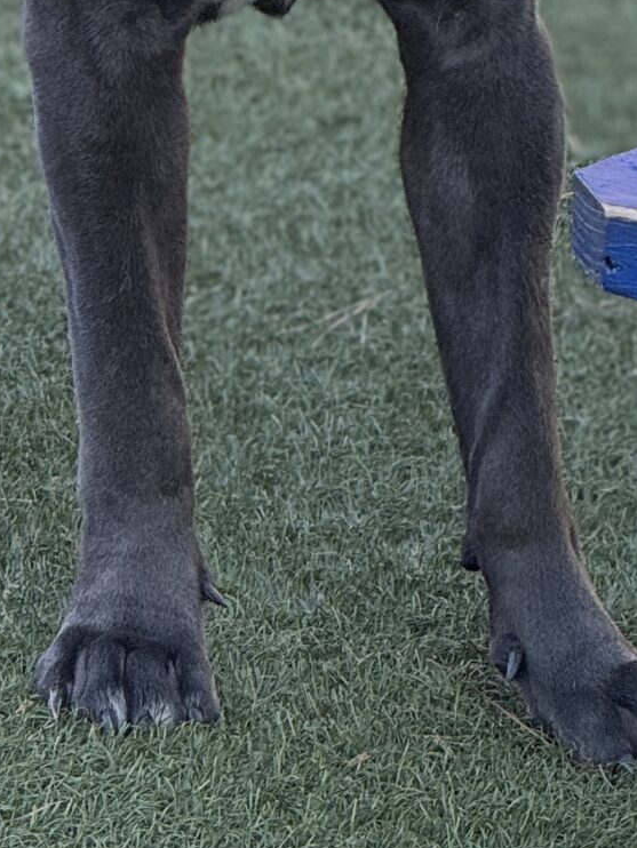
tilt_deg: -10.6
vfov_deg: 4.7
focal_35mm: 414
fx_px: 10152
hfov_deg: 3.6
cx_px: 337
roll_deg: +0.3
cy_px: -526
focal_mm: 15.66
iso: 50
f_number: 2.8
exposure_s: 1/218
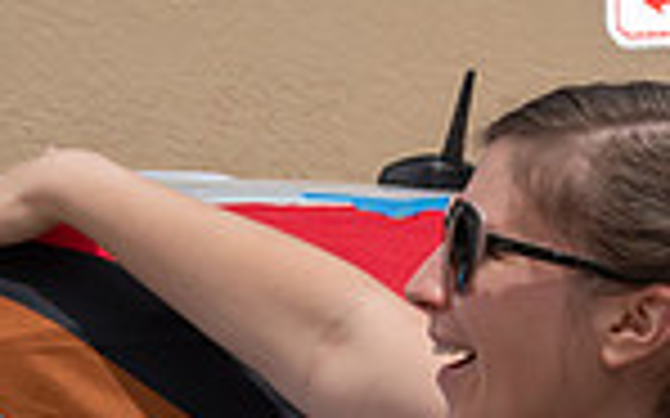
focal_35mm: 457
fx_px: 8342
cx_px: 500
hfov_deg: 4.6
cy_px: 861
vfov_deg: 2.9
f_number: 13
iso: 100
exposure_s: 1/200
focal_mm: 70
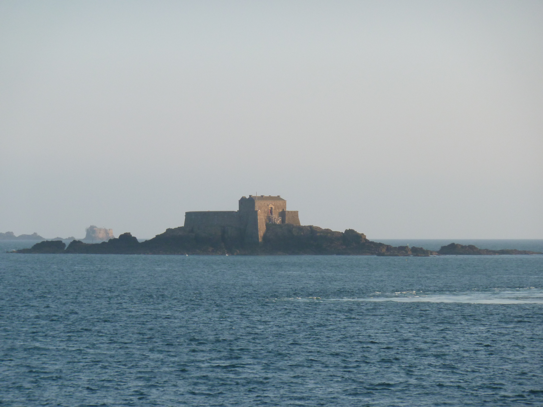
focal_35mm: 196
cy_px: 204
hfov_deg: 10.1
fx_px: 3075
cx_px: 272
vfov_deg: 7.6
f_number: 4.5
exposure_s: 1/400
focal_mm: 32.1
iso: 160
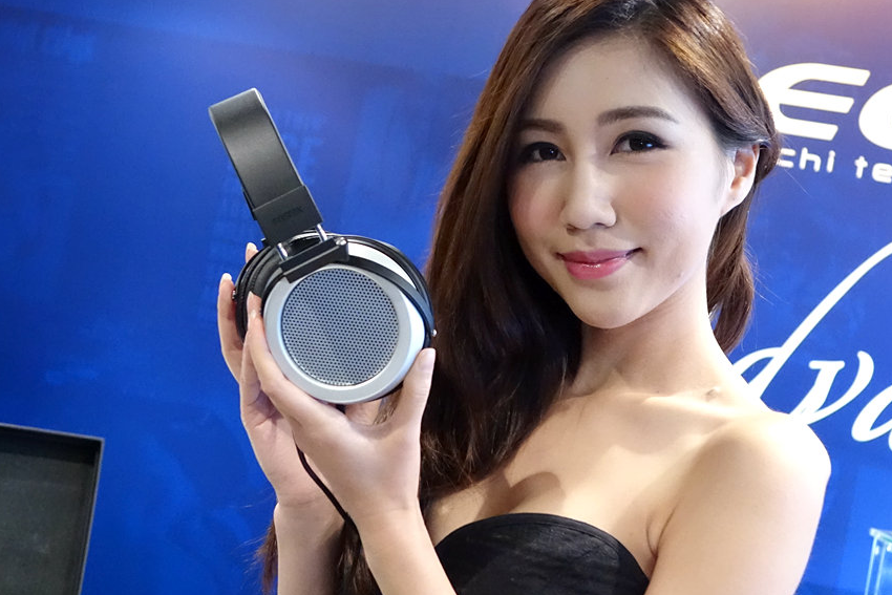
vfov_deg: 18.9
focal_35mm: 72
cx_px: 575
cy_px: 246
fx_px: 1784
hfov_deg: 27.9
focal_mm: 18.59
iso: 3200
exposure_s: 1/30
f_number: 2.8
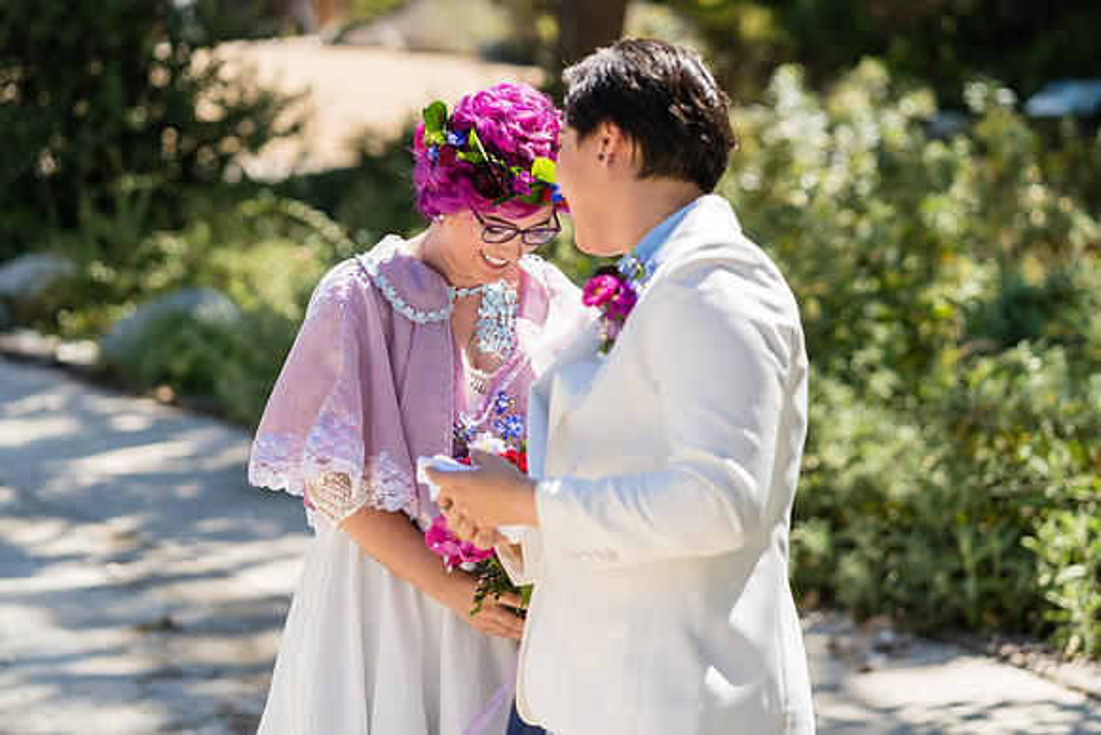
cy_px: 368
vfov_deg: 16.1
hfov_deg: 23.9
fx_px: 2600
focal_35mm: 85
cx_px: 550
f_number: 2.8
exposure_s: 1/800
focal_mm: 85
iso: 100
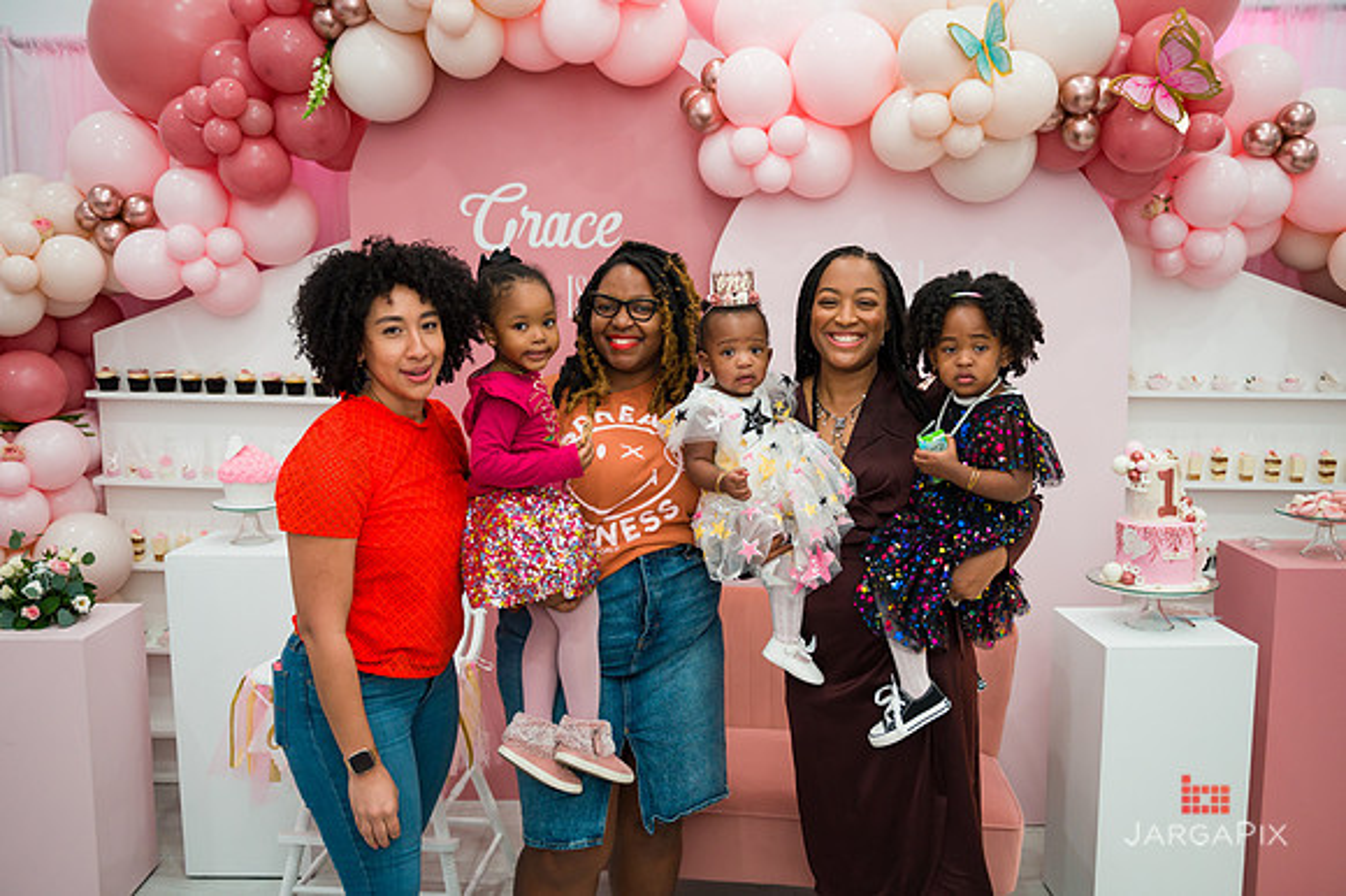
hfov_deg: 60.3
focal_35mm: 31
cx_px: 673
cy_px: 448
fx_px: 1158
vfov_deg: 42.3
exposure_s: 1/200
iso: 800
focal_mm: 31
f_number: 3.2
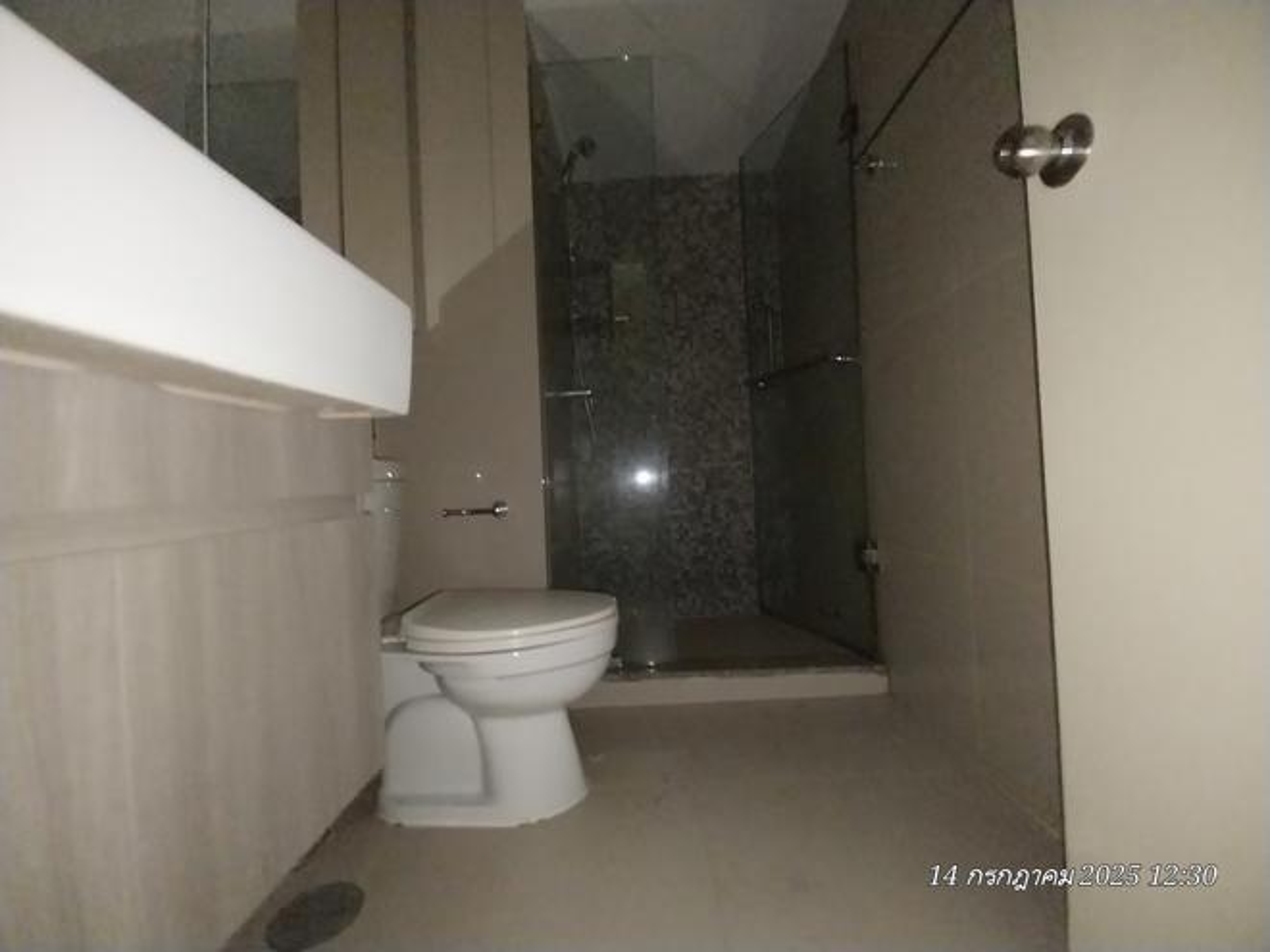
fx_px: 477
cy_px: 476
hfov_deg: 106.2
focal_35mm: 13
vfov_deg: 89.9
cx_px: 635
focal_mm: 1.3
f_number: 2.2
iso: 500
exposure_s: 1/8
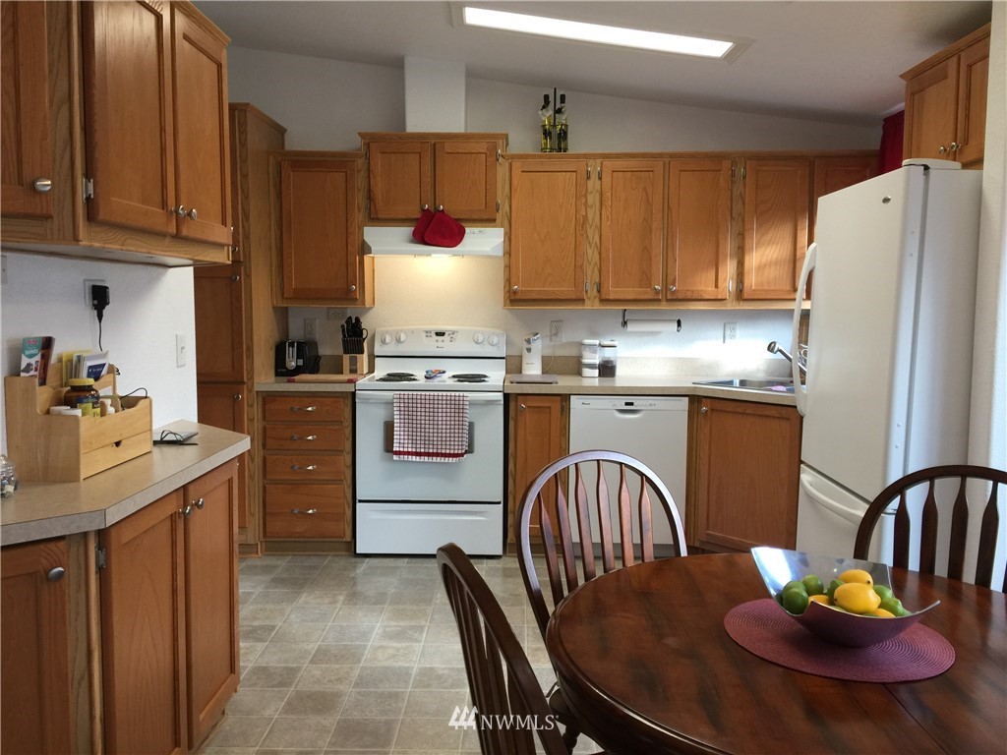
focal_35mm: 29
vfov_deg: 48.2
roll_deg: -1.0
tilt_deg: -5.6
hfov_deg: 61.7
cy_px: 378
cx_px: 504
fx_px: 844
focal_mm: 4.15
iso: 40
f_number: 2.2
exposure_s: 1/30
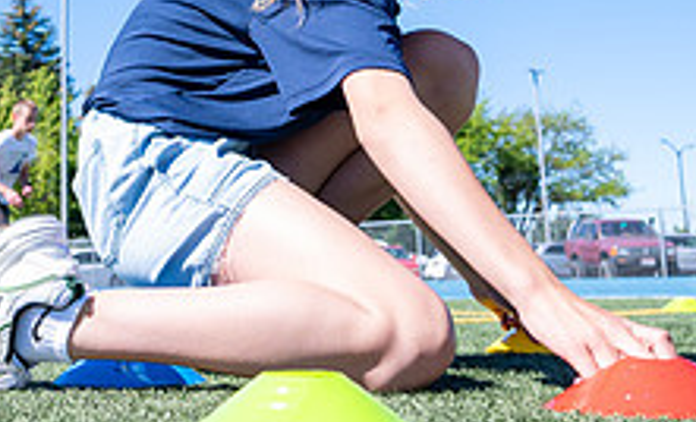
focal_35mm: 67
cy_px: 29
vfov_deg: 18.6
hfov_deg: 29.9
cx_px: 111
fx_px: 1260
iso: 100
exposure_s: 1/640
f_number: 4
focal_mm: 20.5
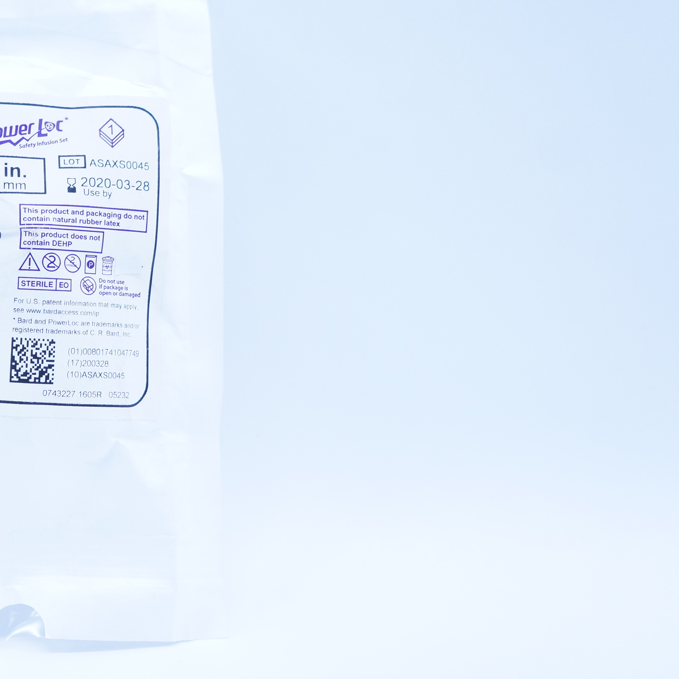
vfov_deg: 29.1
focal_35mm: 59
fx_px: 1306
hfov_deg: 27.6
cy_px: 296
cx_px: 10
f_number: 4.5
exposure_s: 1/200
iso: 800
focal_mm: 23
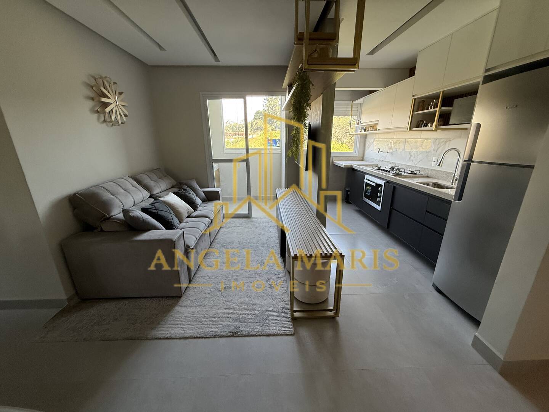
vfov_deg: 85.7
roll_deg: +0.9
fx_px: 222
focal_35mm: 14
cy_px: 206
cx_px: 274
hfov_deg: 102.1
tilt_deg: -15.7
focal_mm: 2.22
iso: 200
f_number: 2.2
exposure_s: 1/99
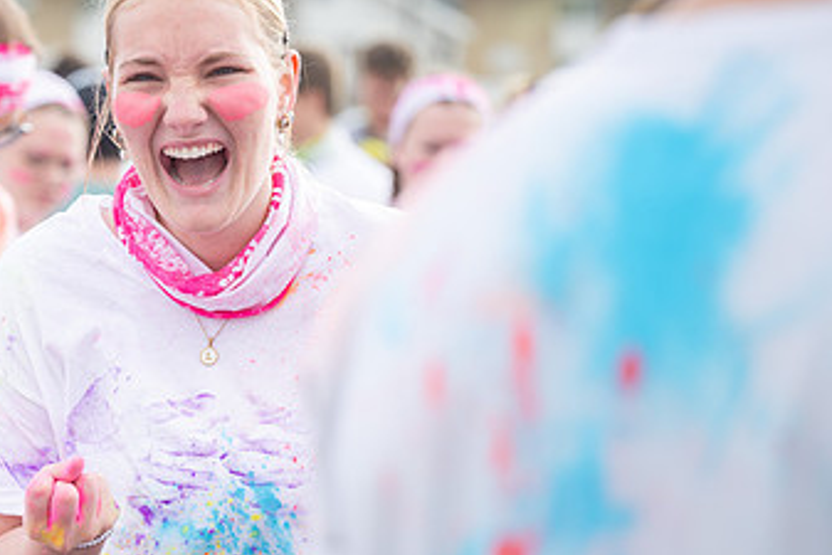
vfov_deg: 9.7
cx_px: 126
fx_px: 3260
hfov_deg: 14.4
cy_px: 334
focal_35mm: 141
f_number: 2.8
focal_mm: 82
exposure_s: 1/500
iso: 100
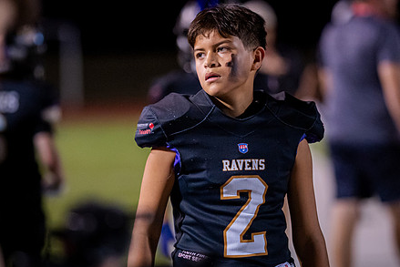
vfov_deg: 5.0
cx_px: 212
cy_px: 139
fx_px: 3079
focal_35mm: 277
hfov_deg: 7.4
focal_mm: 135
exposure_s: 1/1250
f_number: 1.8
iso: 2000
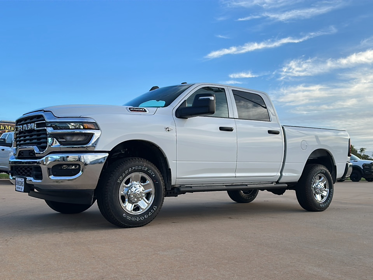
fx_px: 334
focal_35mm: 31
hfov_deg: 58.4
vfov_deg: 45.4
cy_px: 140
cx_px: 186
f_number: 1.78
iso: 80
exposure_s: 1/1757
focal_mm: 6.86
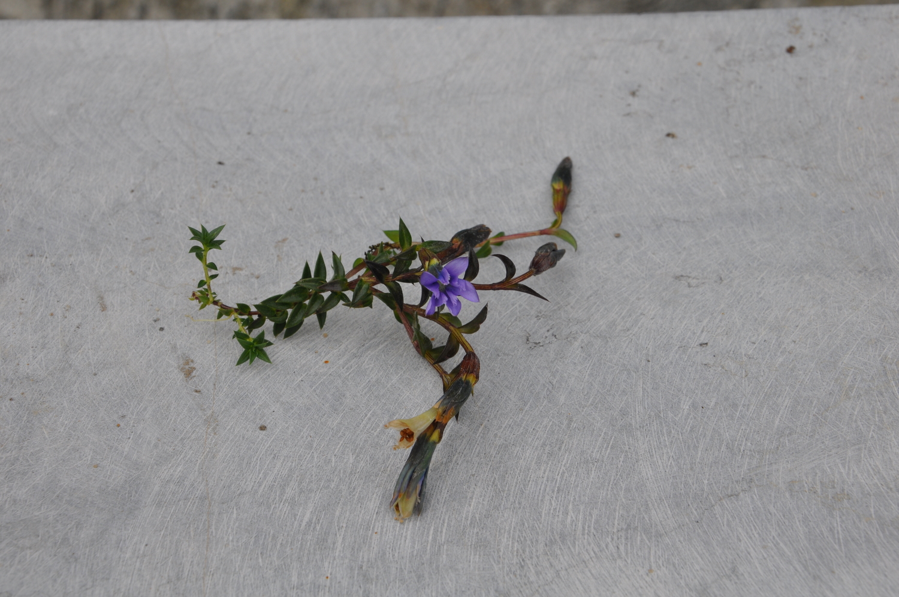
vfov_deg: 17.4
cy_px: 298
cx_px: 450
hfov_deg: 26.0
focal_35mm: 78
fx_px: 1945
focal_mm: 52
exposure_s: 1/160
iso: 200
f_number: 13
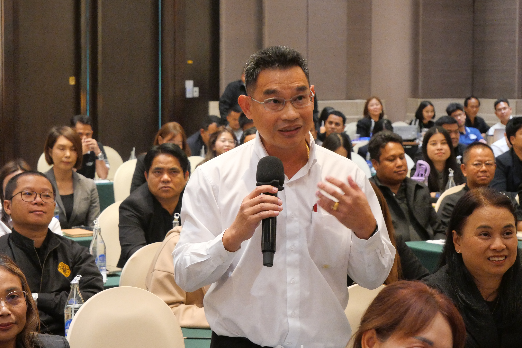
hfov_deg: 21.0
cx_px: 261
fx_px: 1407
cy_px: 174
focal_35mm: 97
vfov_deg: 14.1
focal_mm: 47
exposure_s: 1/30
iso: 3200
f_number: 5.6
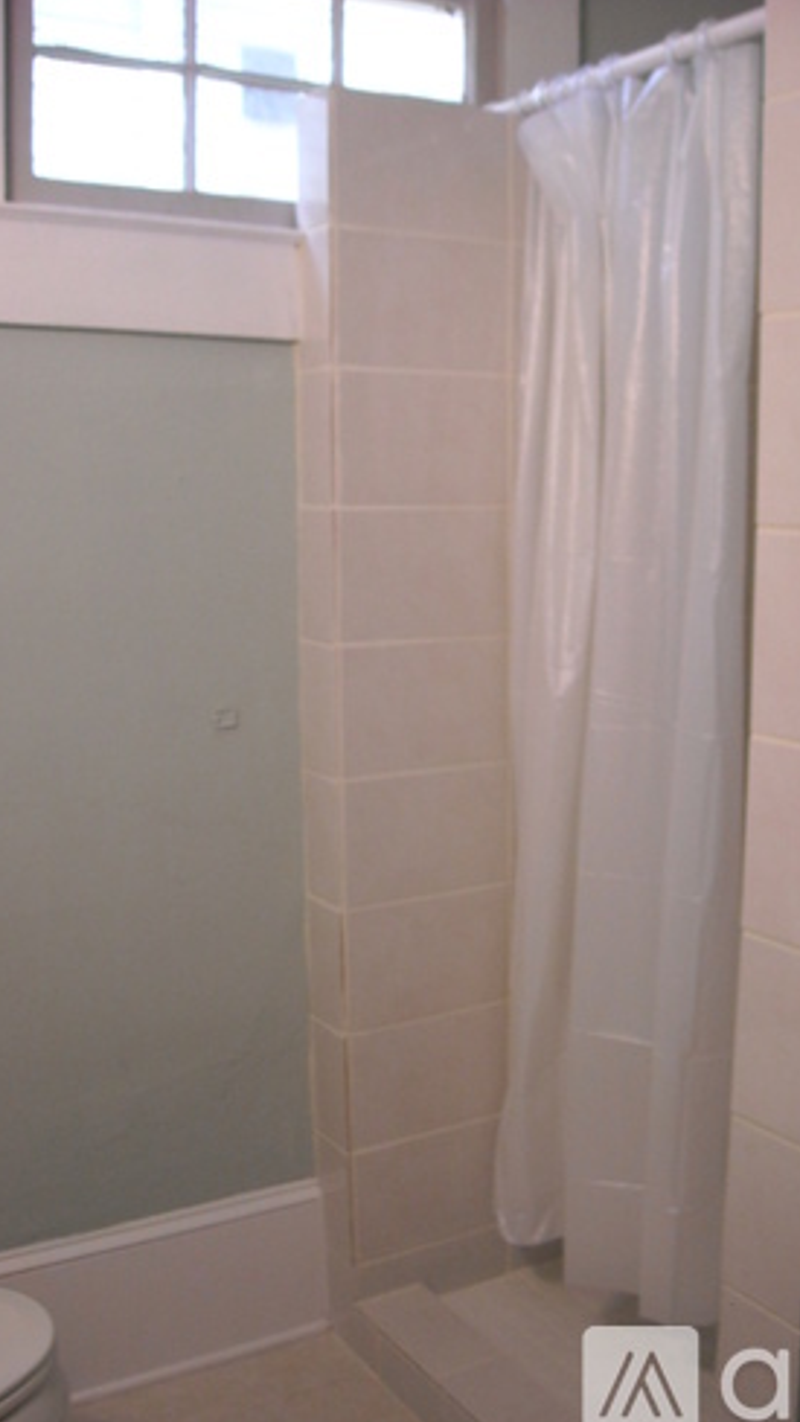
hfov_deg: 30.3
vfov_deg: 51.6
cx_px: 508
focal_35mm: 39
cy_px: 715
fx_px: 1471
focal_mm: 5.7
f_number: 2.8
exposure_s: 1/60
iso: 218
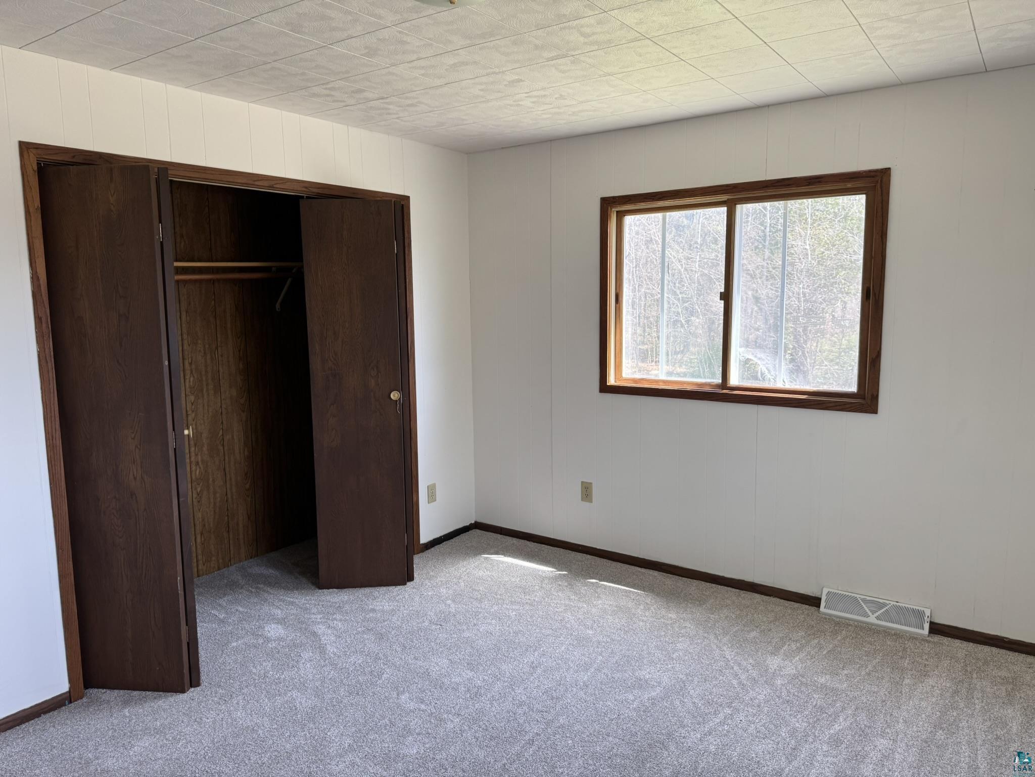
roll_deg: -0.4
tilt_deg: -7.6
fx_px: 718
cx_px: 518
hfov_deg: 71.6
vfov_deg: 56.8
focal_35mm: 24
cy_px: 388
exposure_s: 1/121
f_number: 1.78
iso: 100
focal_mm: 6.76
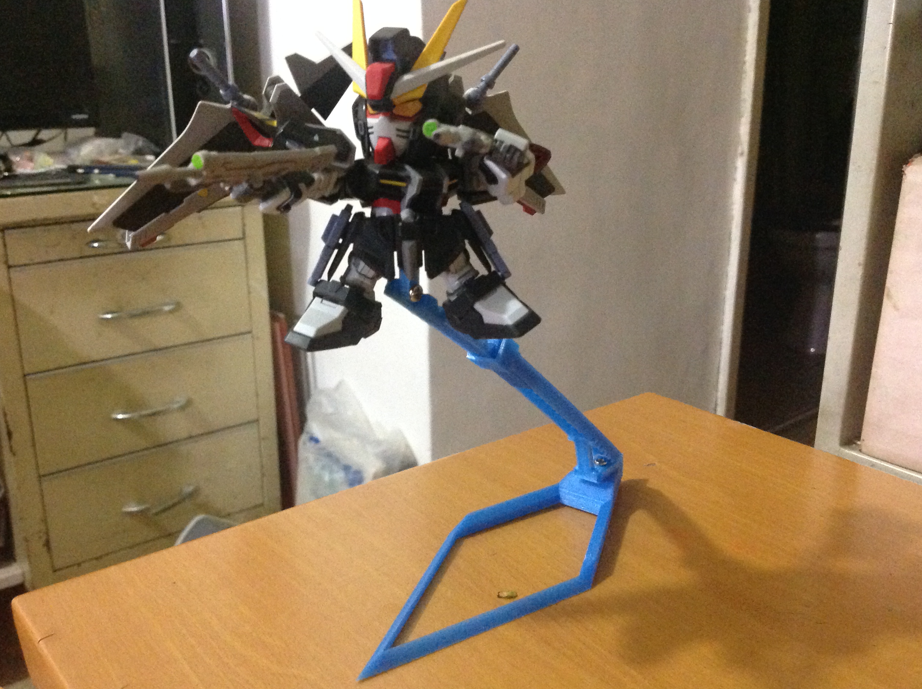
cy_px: 346
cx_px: 457
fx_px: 957
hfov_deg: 51.4
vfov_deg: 39.6
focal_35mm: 36
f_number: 2.4
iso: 800
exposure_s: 1/15
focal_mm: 4.28
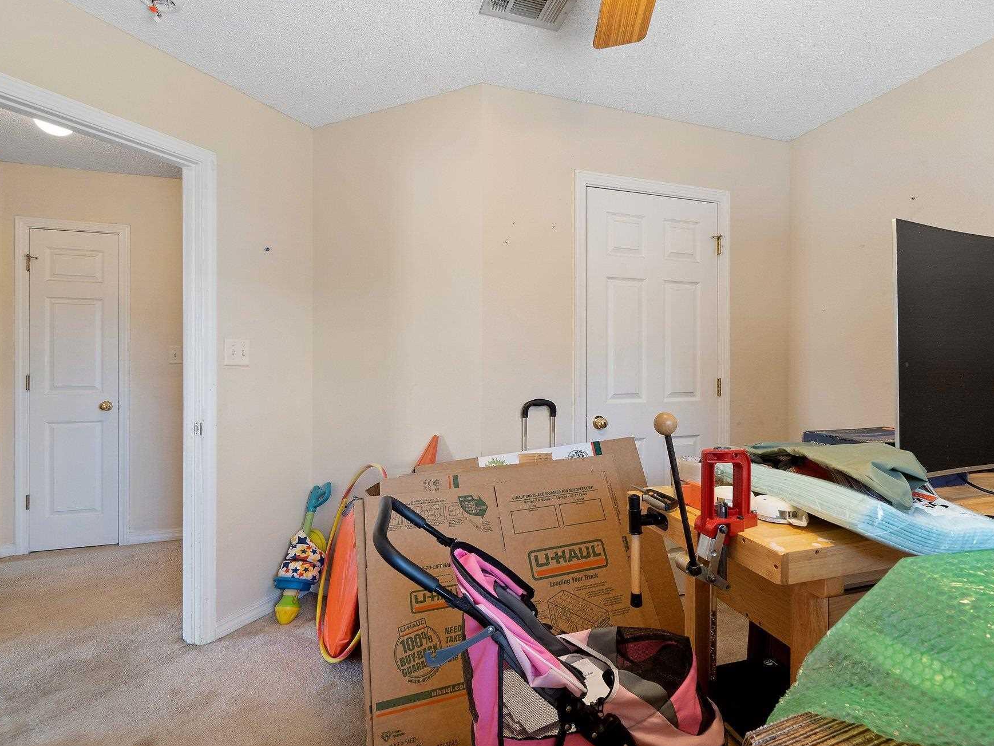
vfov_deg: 74.7
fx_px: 488
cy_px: 357
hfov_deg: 90.9
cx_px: 534
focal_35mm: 17
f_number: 9
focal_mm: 10
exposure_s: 1/1.67
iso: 500
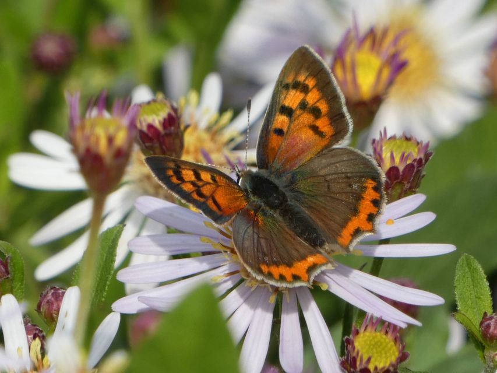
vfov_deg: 2.3
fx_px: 9219
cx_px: 248
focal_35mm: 642
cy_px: 186
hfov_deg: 3.1
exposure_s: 1/160
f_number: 5.6
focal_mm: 115
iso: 80
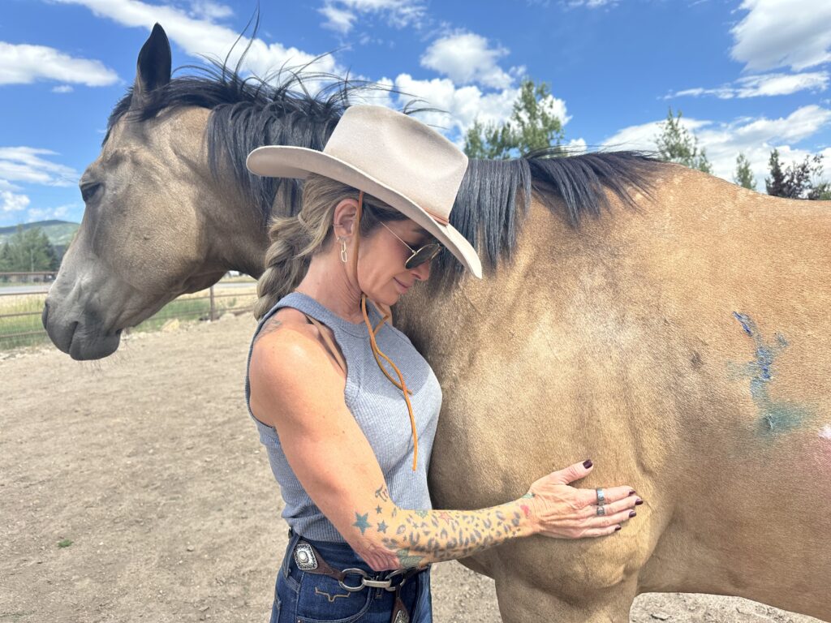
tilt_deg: -3.1
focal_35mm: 24
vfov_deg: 56.8
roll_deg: +1.3
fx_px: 576
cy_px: 312
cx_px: 416
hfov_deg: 71.6
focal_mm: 6.86
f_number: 1.78
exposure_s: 1/2299
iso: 80
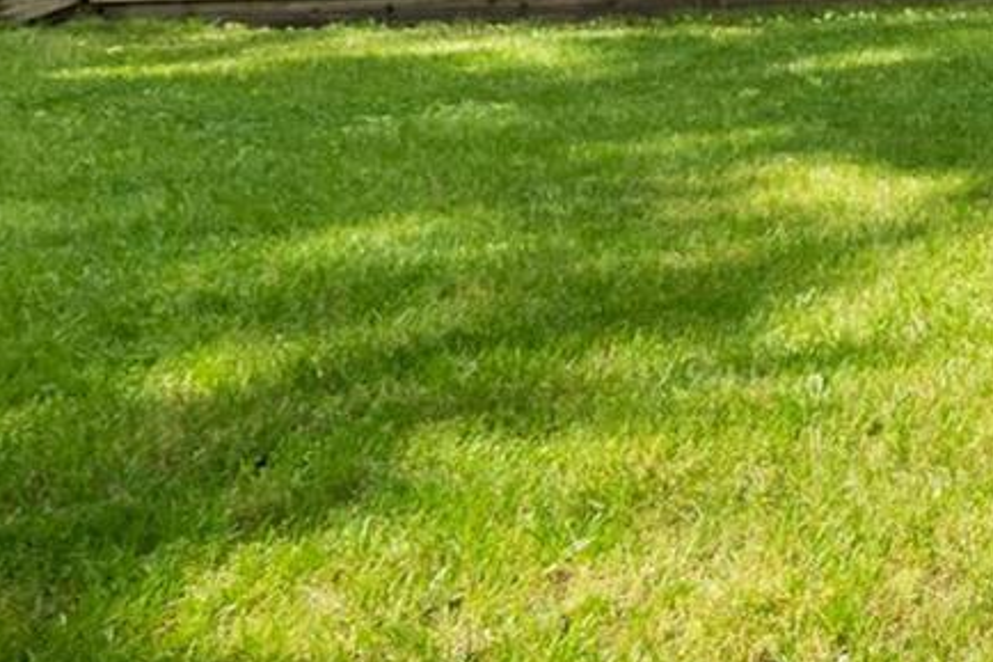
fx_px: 1627
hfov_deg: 23.7
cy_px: -545
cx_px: 1627
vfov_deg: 18.0
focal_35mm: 59
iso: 400
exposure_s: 1/400
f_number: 10
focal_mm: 8
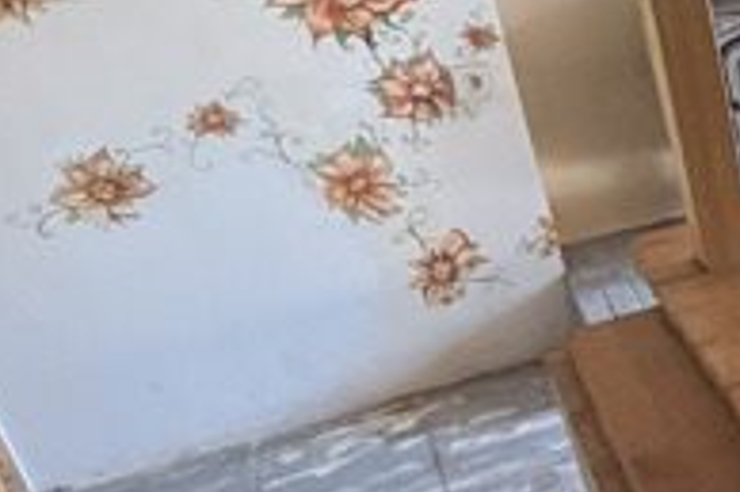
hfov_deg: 20.7
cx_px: 1385
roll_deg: +1.1
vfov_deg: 22.5
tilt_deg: -21.9
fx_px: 1232
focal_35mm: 60
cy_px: 153
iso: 320
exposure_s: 1/119
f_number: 2.2
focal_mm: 2.22
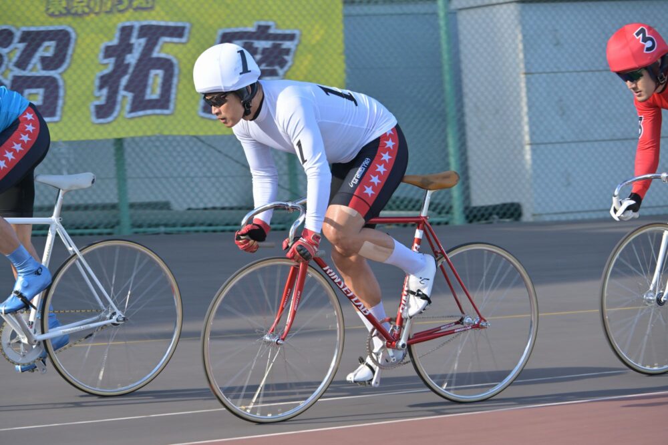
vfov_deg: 8.6
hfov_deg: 12.8
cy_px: 222
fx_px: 2969
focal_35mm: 160
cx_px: 334
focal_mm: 160
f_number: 8
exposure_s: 1/500
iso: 720
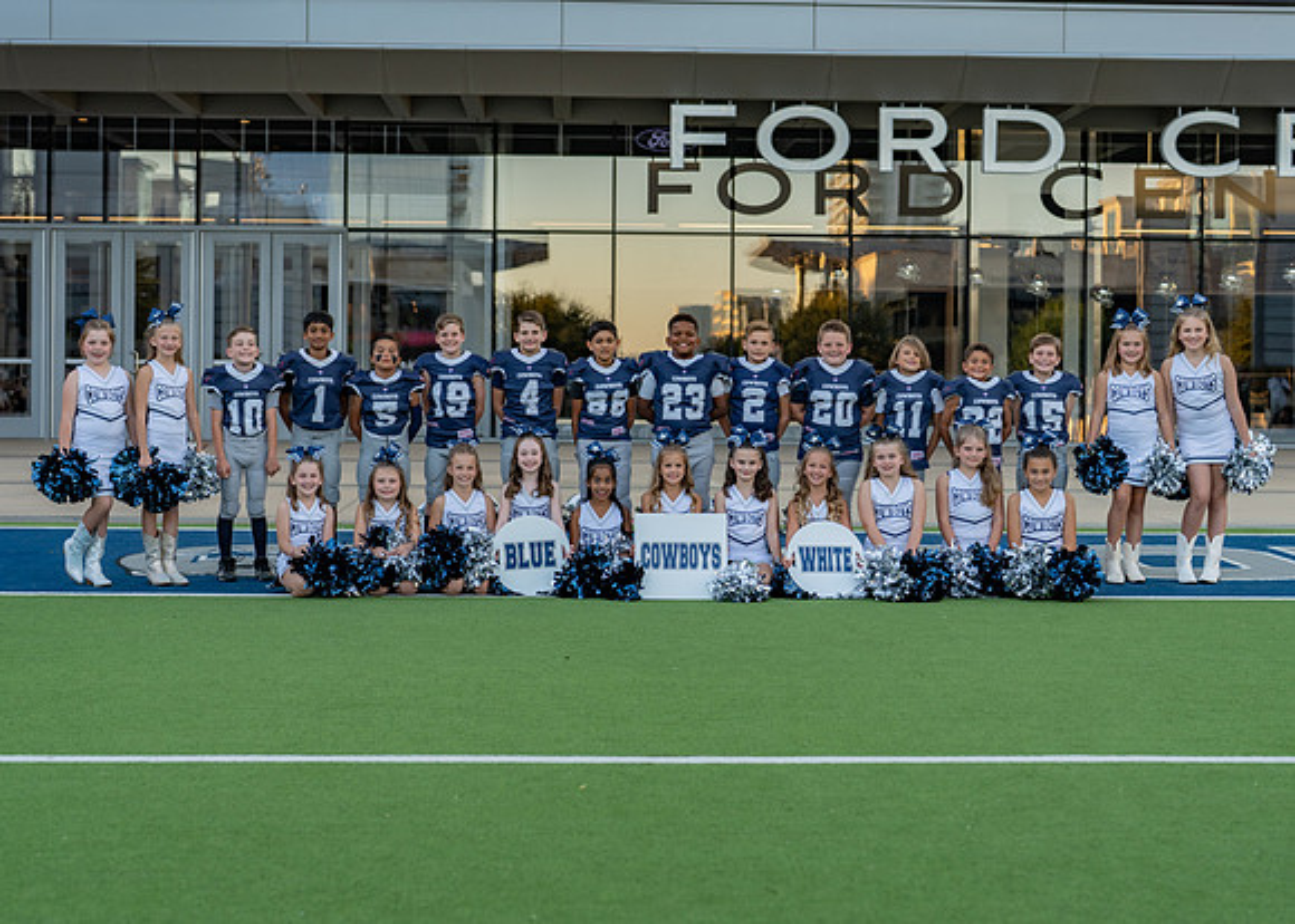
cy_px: 398
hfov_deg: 30.5
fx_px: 2372
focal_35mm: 65
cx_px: 670
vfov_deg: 22.0
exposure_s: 1/320
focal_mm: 50
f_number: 2.5
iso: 160
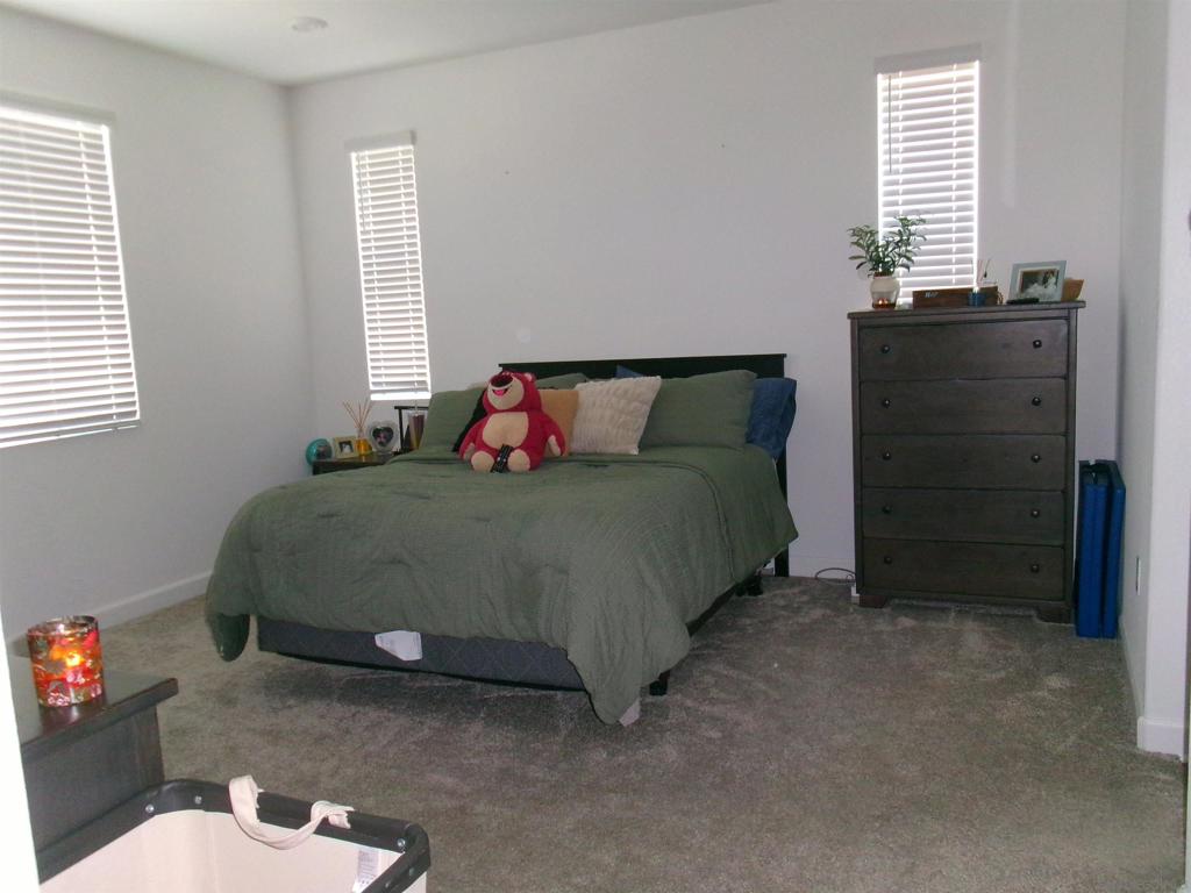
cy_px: 446
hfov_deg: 63.4
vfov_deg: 49.7
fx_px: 963
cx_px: 596
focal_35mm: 28
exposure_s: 1/34
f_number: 3.9
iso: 400
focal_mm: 5.1
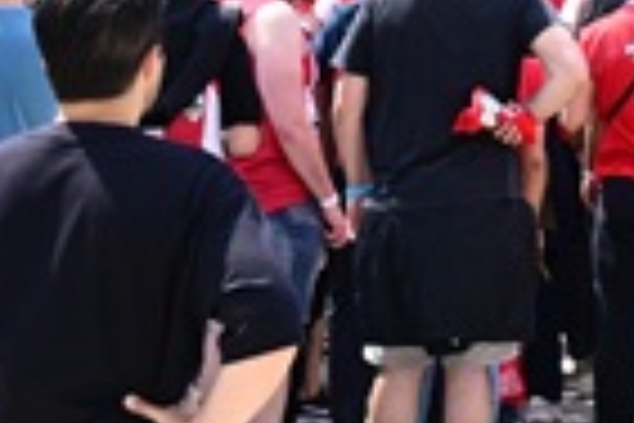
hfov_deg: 8.2
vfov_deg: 5.4
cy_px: -632
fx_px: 4297
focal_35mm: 244
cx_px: 1057
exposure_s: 1/4000
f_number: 3.2
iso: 200
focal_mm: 35
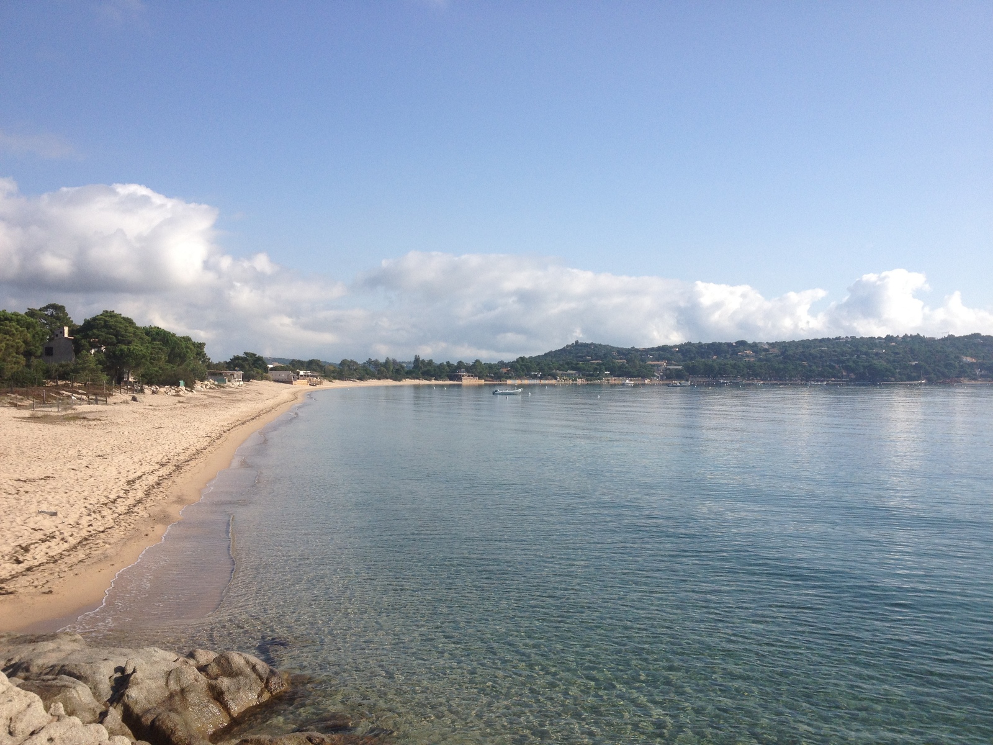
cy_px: 372
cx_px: 496
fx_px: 1004
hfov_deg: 52.6
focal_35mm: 35
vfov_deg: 40.7
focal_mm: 4.28
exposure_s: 1/2404
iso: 64
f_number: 2.4
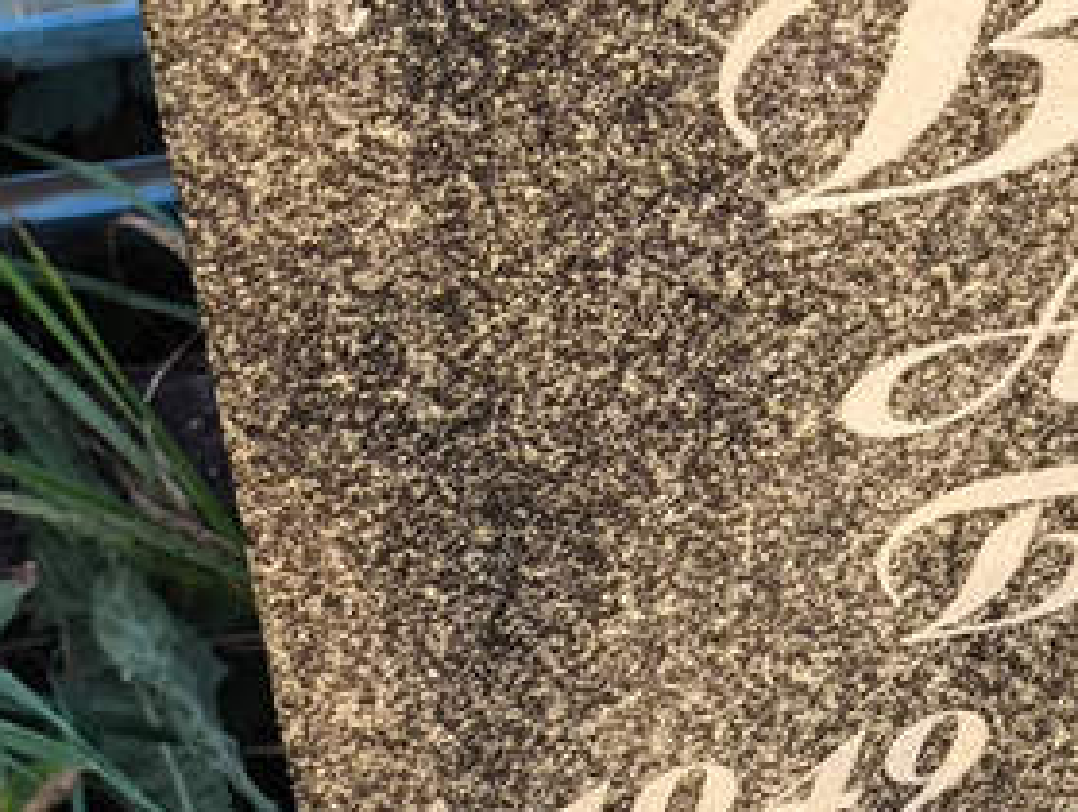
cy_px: 201
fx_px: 4459
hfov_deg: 13.2
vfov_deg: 10.4
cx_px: 1493
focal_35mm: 143
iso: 64
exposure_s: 1/100
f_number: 1.7
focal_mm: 4.71
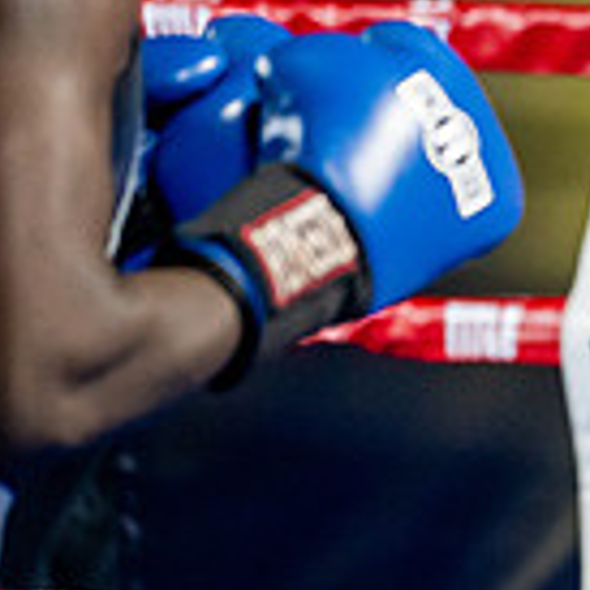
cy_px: 261
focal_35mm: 332
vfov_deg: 5.3
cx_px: 1154
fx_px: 6402
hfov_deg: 5.2
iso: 5000
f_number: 2
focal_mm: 92
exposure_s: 1/1000
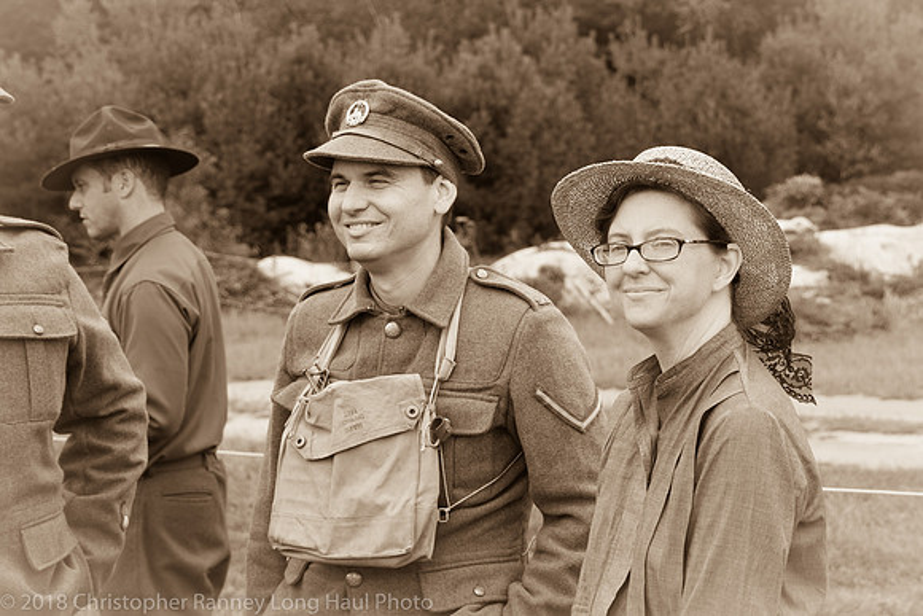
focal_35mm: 83
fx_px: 2132
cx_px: 581
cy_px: 228
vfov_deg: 16.4
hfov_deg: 24.4
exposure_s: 1/640
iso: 400
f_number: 5
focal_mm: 44
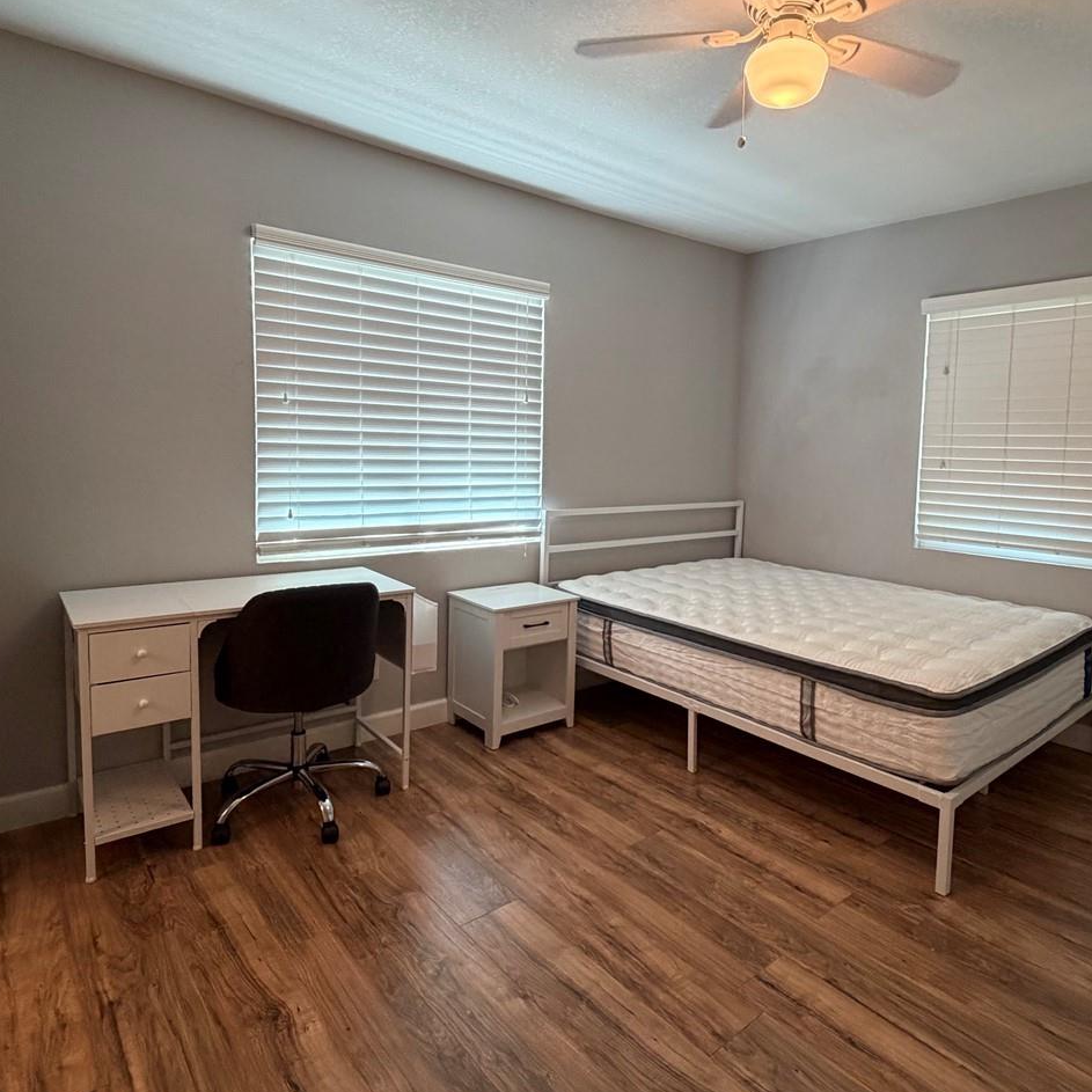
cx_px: 611
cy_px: 506
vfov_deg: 72.0
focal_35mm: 21
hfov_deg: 71.9
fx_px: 749
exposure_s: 1/60
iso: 320
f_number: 2.2
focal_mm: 2.22
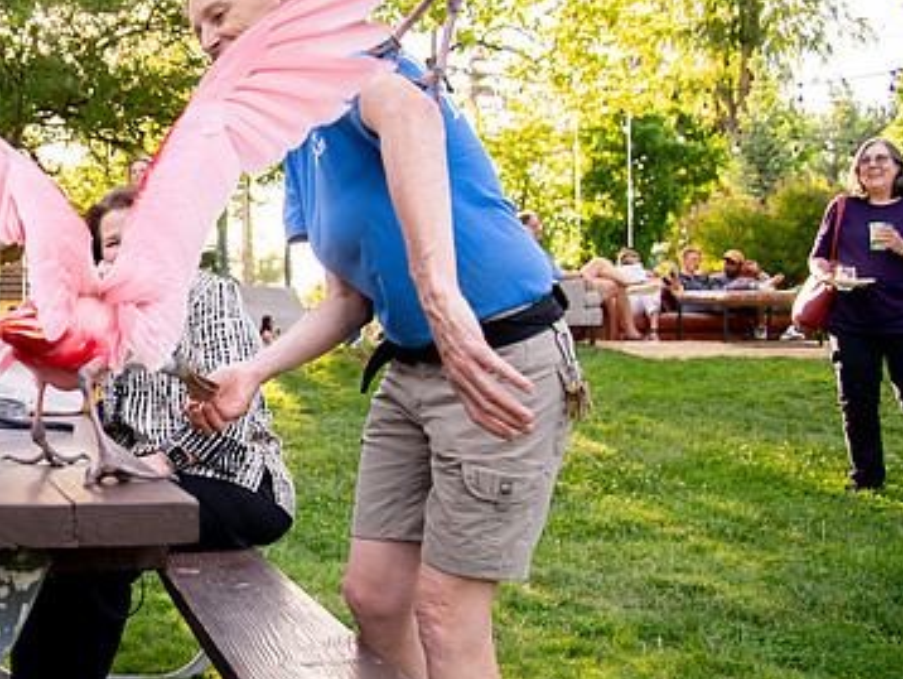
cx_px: 75
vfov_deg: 32.2
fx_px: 1175
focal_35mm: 45
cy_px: 349
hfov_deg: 38.8
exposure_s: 1/1250
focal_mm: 24
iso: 1000
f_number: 4
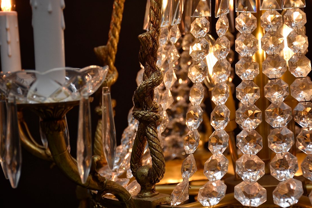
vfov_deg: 17.3
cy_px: 112
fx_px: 685
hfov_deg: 25.7
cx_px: 151
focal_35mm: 79
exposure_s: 1/160
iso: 125
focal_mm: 48
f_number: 4.5
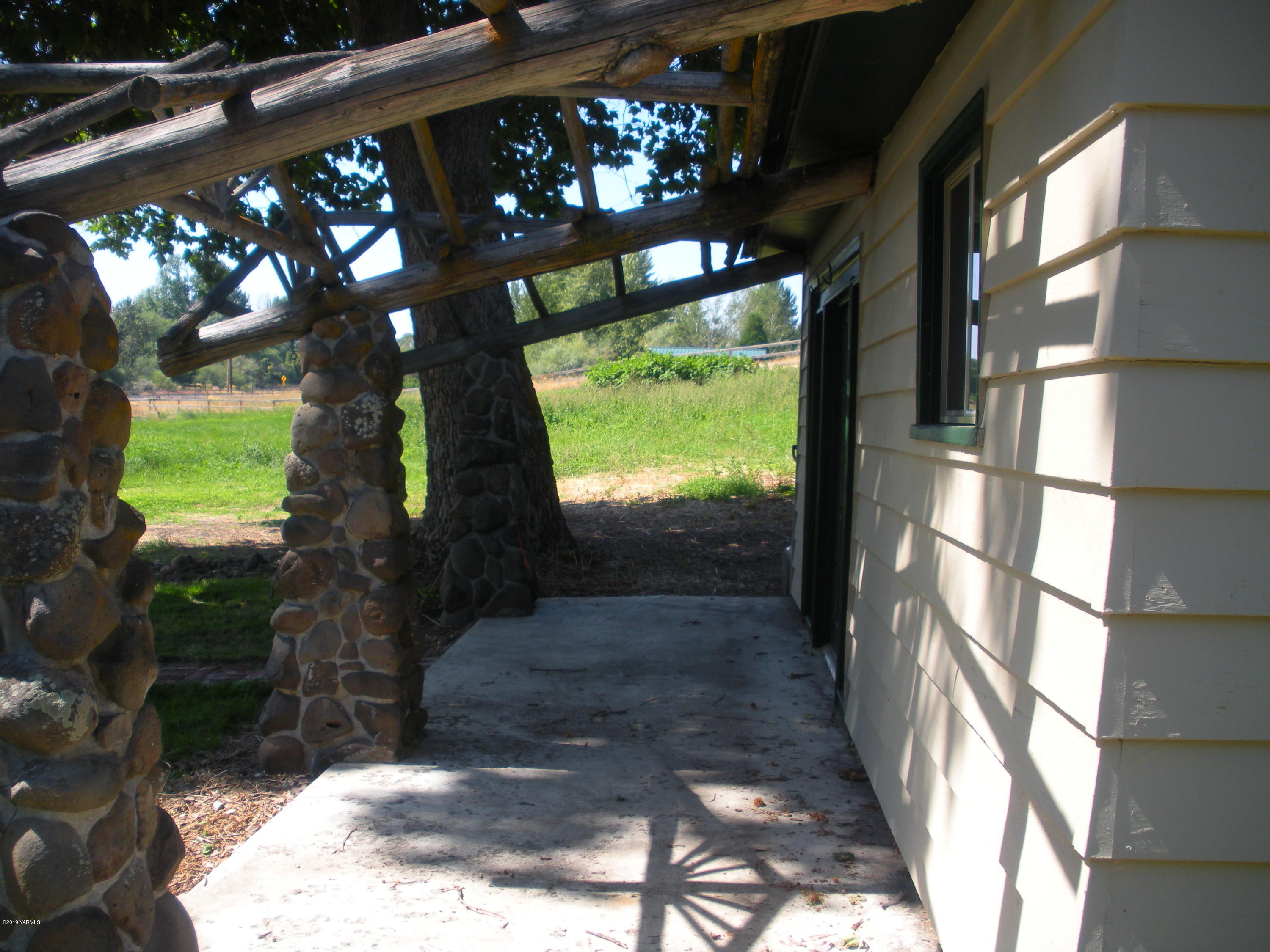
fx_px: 1321
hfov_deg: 51.4
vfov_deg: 39.7
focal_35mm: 36
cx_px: 635
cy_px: 476
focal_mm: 6.3
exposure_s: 1/277
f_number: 3.5
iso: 64
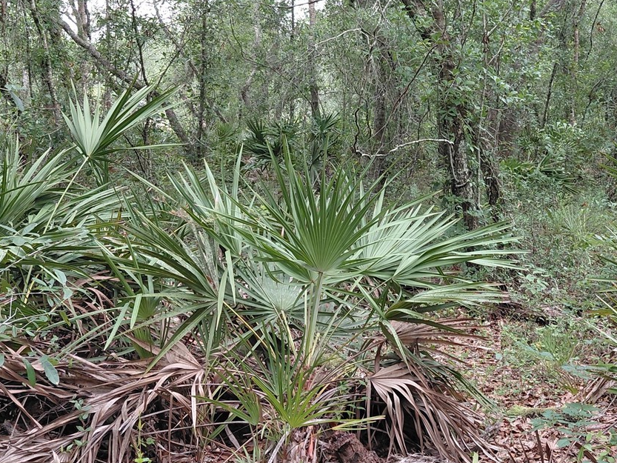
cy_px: 129
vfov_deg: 29.9
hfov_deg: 38.7
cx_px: 458
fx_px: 856
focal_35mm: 48
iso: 64
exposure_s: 1/120
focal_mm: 4.69
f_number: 1.8
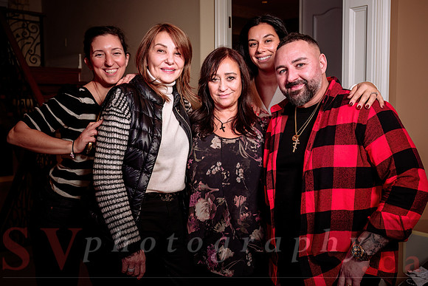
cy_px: 133
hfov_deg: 53.6
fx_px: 424
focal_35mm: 36
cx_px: 230
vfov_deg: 37.2
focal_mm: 33
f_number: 5
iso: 200
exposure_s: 1/60
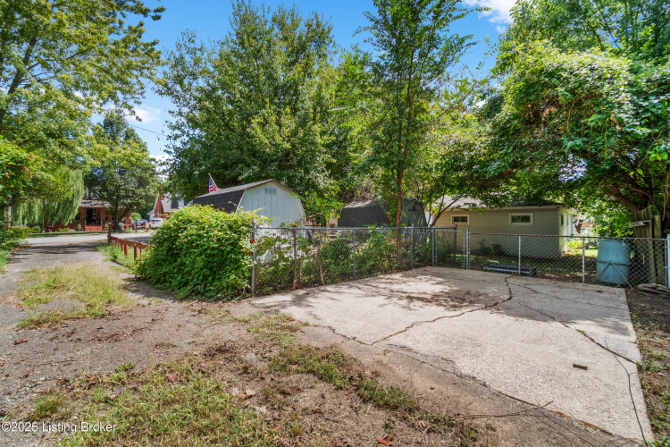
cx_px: 335
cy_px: 224
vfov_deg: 77.3
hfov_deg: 100.4
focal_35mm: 15
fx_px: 279
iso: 400
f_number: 8
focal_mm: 10
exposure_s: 1/2500
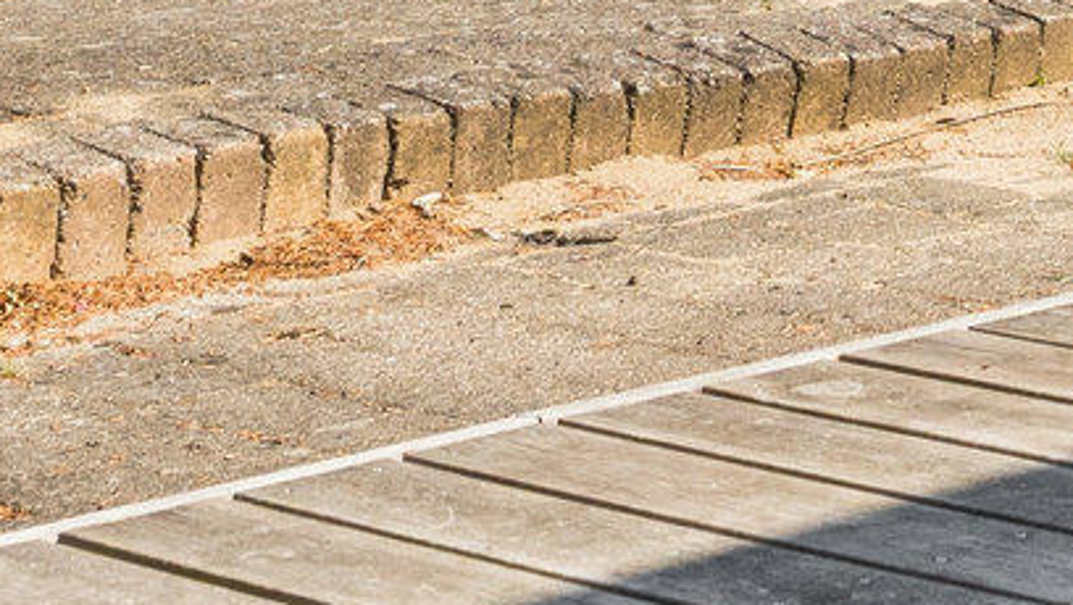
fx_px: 4384
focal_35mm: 154
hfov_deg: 11.3
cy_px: -921
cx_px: 2659
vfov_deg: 7.3
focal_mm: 20
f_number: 5.6
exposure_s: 1/1600
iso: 500
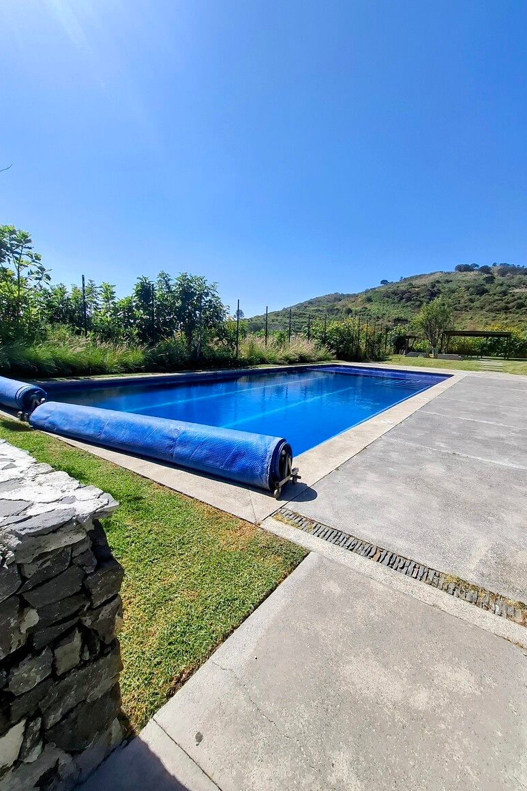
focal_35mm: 14
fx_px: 307
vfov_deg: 104.2
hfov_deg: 81.0
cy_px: 384
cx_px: 290
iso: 40
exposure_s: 1/1018
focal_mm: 1.74
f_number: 2.2
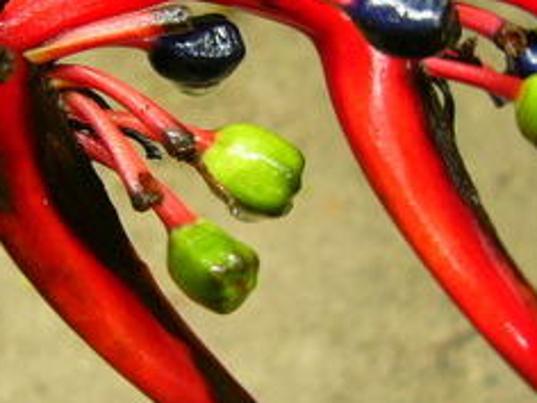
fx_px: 1148
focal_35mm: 74
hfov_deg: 26.2
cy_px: 104
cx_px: 191
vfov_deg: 19.8
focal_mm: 5.8
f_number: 2.8
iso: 100
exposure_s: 1/5
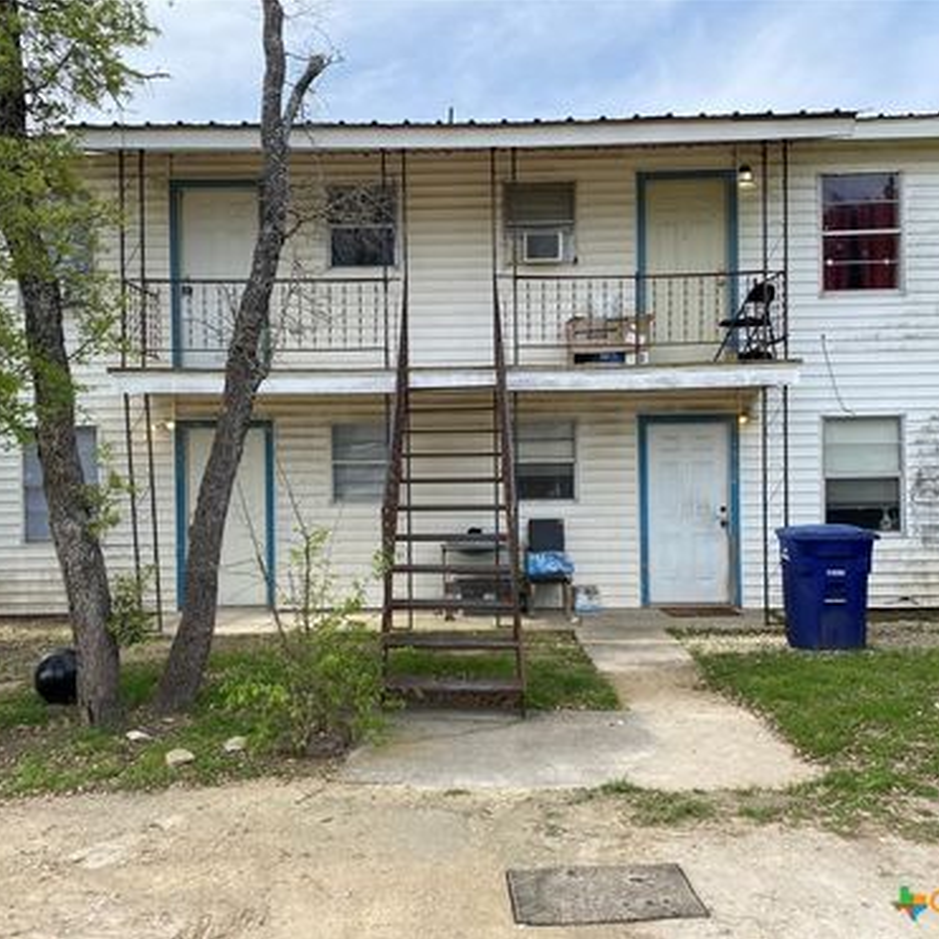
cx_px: 438
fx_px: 951
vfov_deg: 52.5
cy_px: 472
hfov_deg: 52.5
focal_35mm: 31
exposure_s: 1/942
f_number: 1.8
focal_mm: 4.25
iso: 32
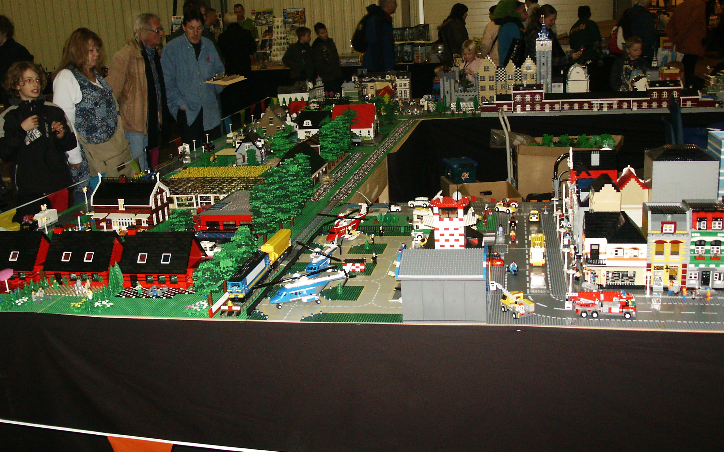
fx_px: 750
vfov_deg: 33.4
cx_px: 363
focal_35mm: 38
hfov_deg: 51.5
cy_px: 175
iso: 200
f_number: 3
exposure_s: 1/45
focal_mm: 7.2
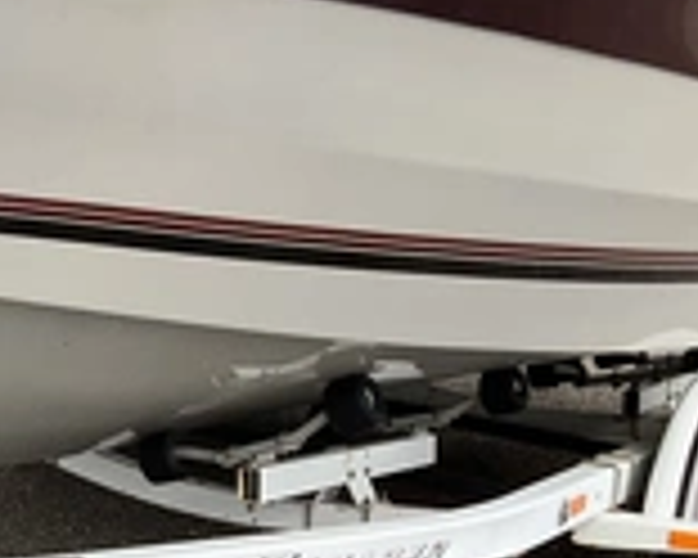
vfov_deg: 20.5
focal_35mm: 73
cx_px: -5
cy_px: 504
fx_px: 1508
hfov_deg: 24.8
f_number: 1.8
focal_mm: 3
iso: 25
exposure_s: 1/329
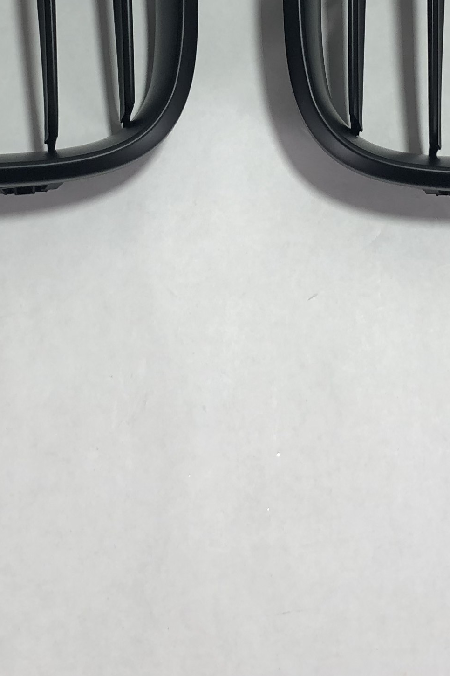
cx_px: 214
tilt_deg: -71.2
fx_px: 1519
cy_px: 44
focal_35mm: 81
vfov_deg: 24.2
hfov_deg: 16.8
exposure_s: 1/100
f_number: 1.8
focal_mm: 4
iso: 32
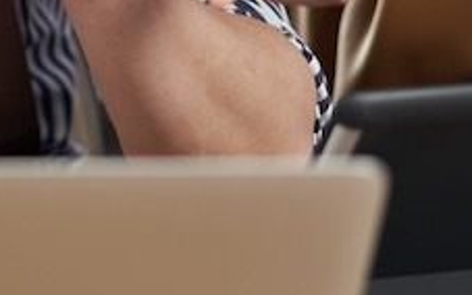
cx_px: -235
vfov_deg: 5.2
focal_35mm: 247
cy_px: -271
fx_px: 3178
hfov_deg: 8.3
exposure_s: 1/50
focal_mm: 55
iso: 200
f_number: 1.8
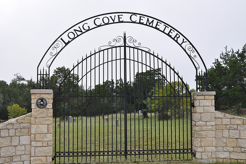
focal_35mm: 48
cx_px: 123
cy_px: 82
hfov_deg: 41.2
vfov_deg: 28.0
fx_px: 328
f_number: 11
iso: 200
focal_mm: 32
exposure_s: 1/200
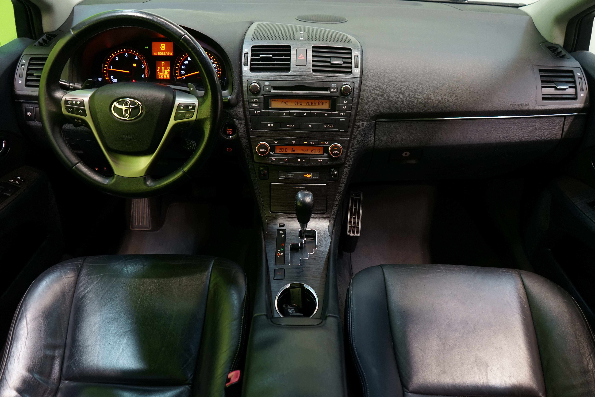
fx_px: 463
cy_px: 198
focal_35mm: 28
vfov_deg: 46.4
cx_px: 298
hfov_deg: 65.5
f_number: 3.5
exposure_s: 1/30
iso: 640
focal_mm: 28
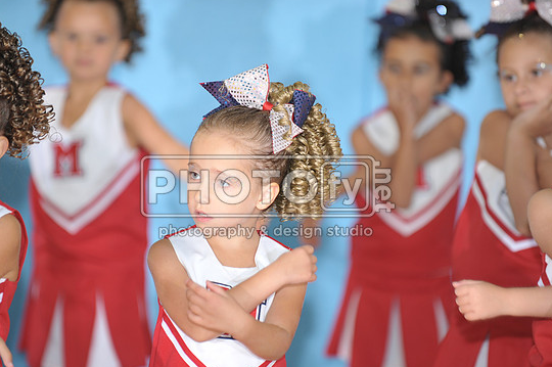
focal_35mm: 215
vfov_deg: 6.4
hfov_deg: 9.6
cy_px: 193
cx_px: 263
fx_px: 3294
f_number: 2.8
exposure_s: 1/125
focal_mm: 200
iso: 500
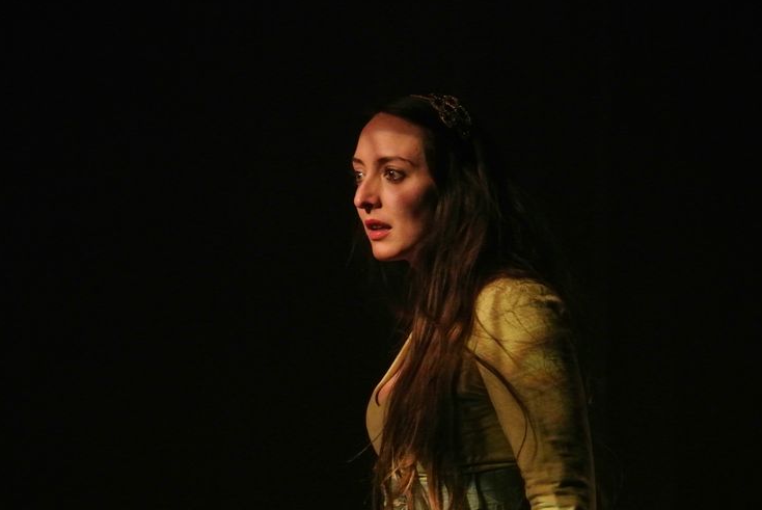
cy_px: 256
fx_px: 4619
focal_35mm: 218
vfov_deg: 6.3
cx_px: 396
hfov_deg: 9.4
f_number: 4.8
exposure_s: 1/125
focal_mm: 74.3
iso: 3200
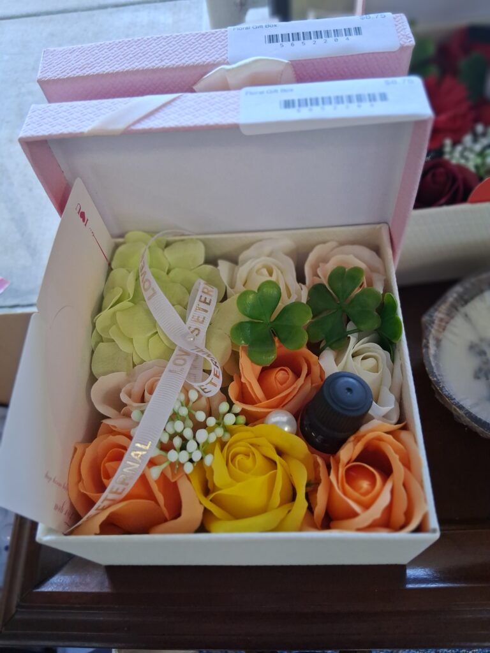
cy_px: 326
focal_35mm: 26
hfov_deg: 53.1
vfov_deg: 67.3
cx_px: 245
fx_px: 491
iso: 200
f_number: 1.8
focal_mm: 3.98
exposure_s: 1/100
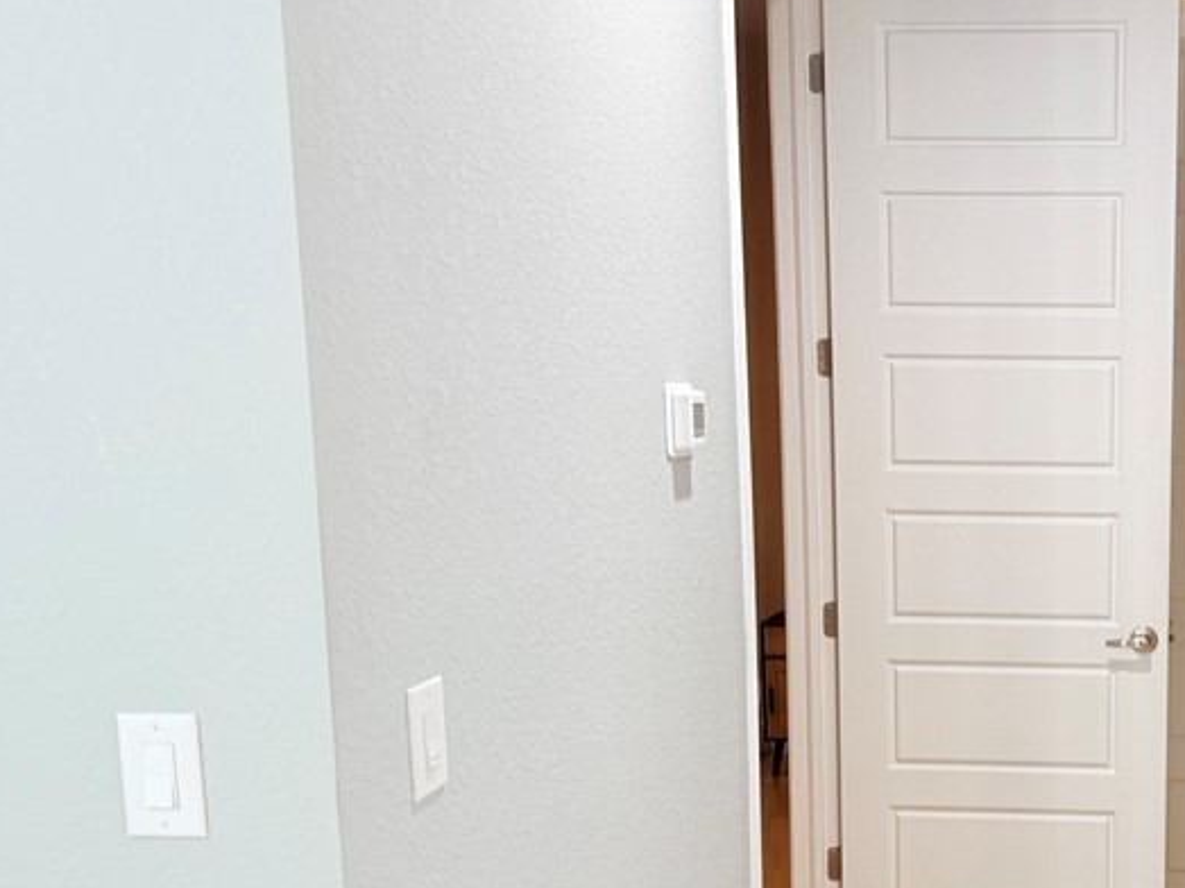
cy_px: 652
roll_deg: -0.3
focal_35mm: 47
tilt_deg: -5.2
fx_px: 1609
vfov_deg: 30.4
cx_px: 1060
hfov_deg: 37.8
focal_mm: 6.76
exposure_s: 1/120
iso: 200
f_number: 1.78
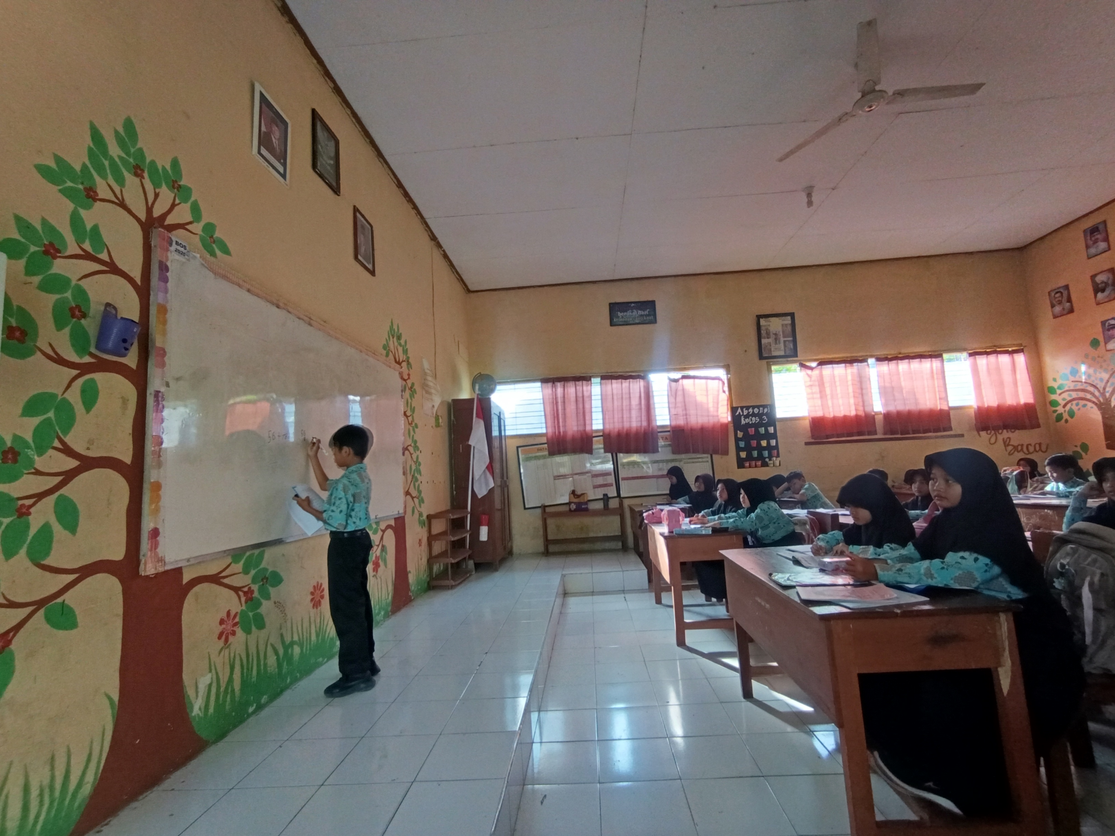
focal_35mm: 16
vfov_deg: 78.1
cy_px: 418
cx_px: 558
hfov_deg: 94.5
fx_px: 515
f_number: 2.2
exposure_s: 1/50
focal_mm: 1.65
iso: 220
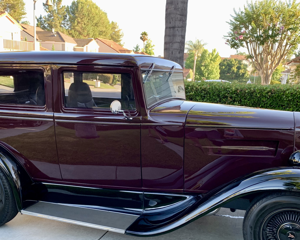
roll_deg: -3.4
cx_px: 149
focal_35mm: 37
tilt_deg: -13.7
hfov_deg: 49.1
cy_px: 156
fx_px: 328
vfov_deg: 39.7
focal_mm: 4.25
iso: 40
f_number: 1.8
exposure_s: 1/121
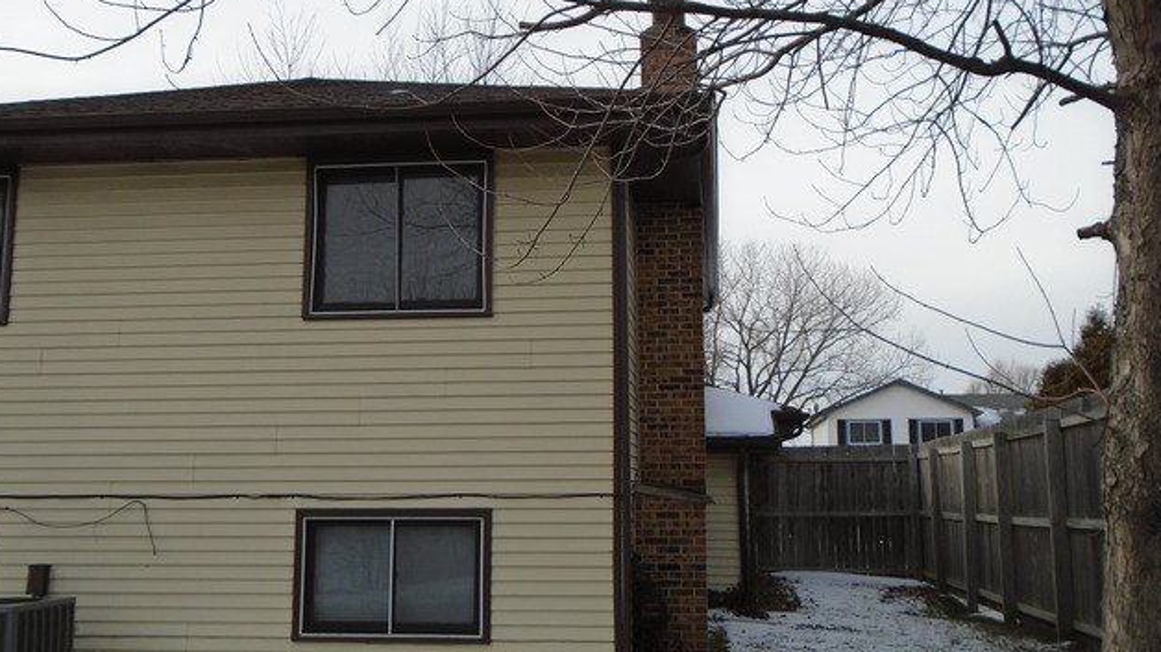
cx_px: 580
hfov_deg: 50.5
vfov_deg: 29.7
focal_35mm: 40
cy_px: 297
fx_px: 1231
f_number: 3.8
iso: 100
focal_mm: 6.4
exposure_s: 1/640
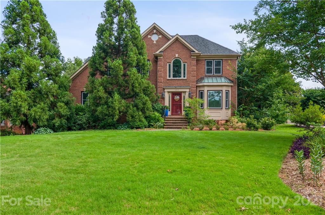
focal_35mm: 24
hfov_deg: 73.8
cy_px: 108
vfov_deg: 53.0
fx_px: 216
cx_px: 162
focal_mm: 16
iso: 200
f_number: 8
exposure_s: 1/250
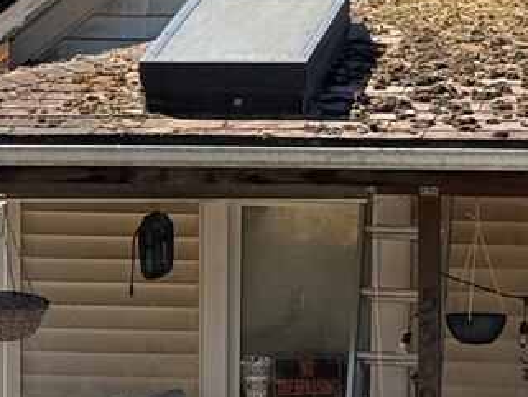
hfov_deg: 8.2
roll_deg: -0.9
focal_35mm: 239
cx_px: 567
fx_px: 3647
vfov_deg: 6.2
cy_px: 206
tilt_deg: -5.3
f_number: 1.78
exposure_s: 1/2342
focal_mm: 6.76
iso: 100
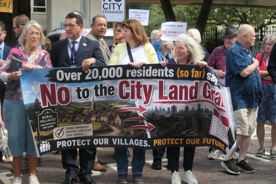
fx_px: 621
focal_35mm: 81
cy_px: 92
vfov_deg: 16.9
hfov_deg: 25.1
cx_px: 138
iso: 200
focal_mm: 29.5
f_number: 4.9
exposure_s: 1/320
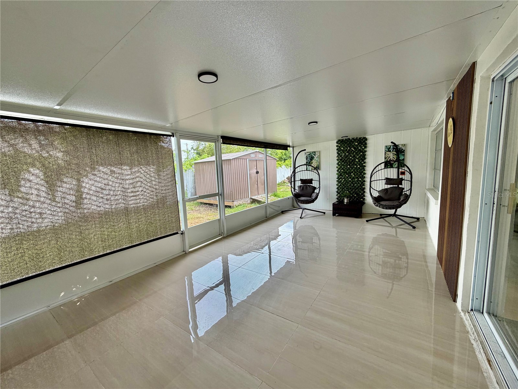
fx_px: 209
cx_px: 259
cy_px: 194
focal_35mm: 14
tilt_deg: -7.5
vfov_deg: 85.7
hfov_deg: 102.1
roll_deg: +2.5
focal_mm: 2.22
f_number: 2.2
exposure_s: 1/121
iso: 80
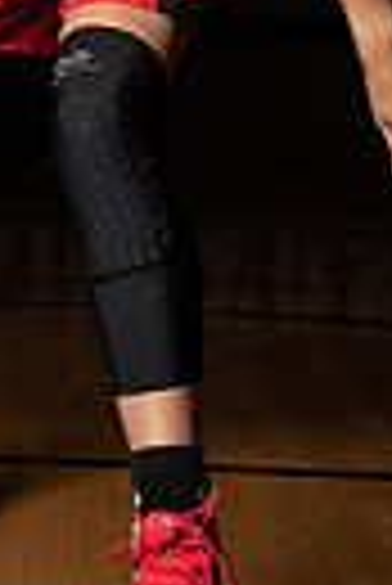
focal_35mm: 194
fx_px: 3160
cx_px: 14
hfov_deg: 7.1
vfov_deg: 10.2
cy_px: -306
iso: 320
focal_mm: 56
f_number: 14
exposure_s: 1/200
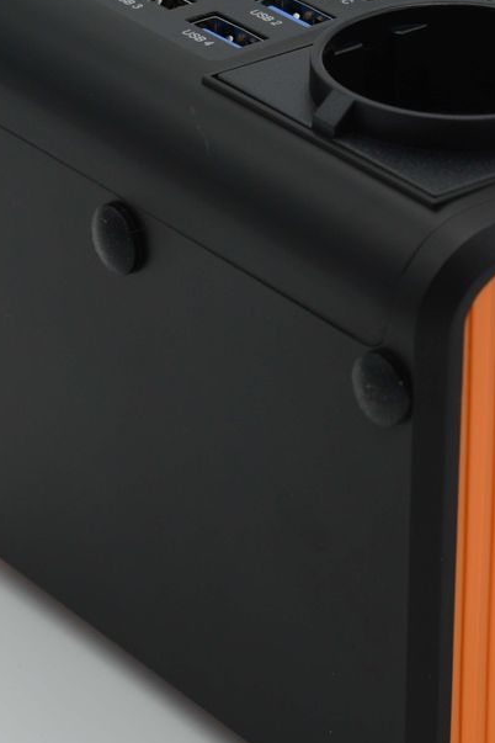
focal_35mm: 175
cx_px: 323
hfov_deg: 7.8
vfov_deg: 11.7
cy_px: 369
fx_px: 3610
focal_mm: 55
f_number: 9
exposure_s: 1/40
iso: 200
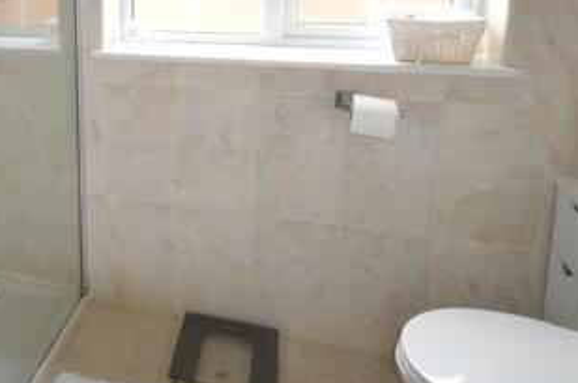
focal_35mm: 35
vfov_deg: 35.3
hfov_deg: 50.3
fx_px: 562
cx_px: 95
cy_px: 34
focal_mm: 11
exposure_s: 1/60
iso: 450
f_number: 4.2
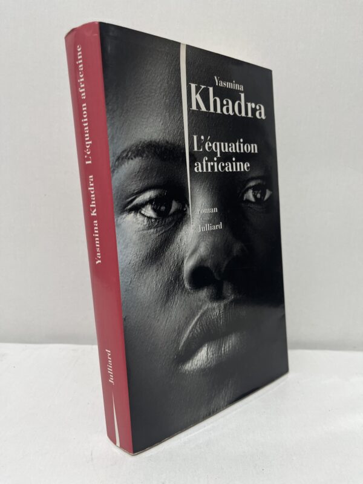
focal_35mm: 26
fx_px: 364
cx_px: 182
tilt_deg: -12.9
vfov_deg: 67.3
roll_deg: -1.7
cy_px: 242
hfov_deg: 53.1
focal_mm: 5.1
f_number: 1.6
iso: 100
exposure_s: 1/50
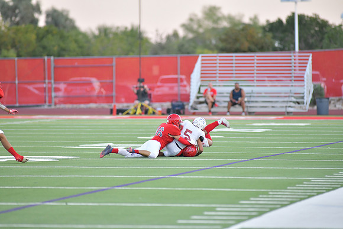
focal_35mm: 300
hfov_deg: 6.9
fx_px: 2859
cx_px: 172
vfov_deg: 4.6
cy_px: 114
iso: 2200
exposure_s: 1/1250
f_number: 3.5
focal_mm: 300
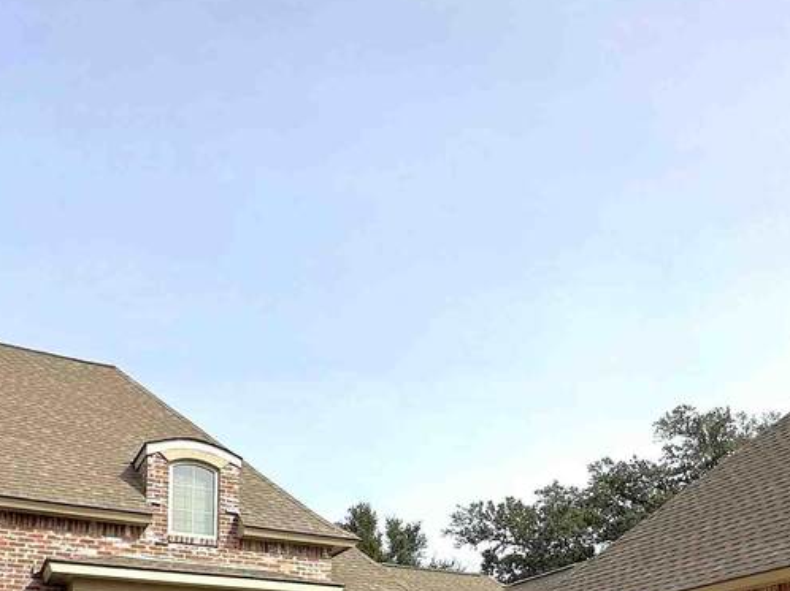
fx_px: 821
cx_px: 446
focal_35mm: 36
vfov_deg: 34.7
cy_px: 635
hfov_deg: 51.2
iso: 40
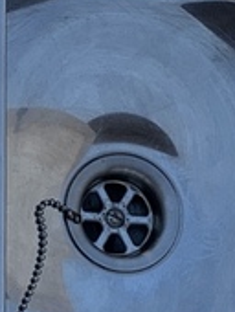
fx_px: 2203
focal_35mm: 244
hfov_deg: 6.0
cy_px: 229
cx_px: -118
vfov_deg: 8.1
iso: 25
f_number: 1.8
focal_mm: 4.25
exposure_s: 1/463
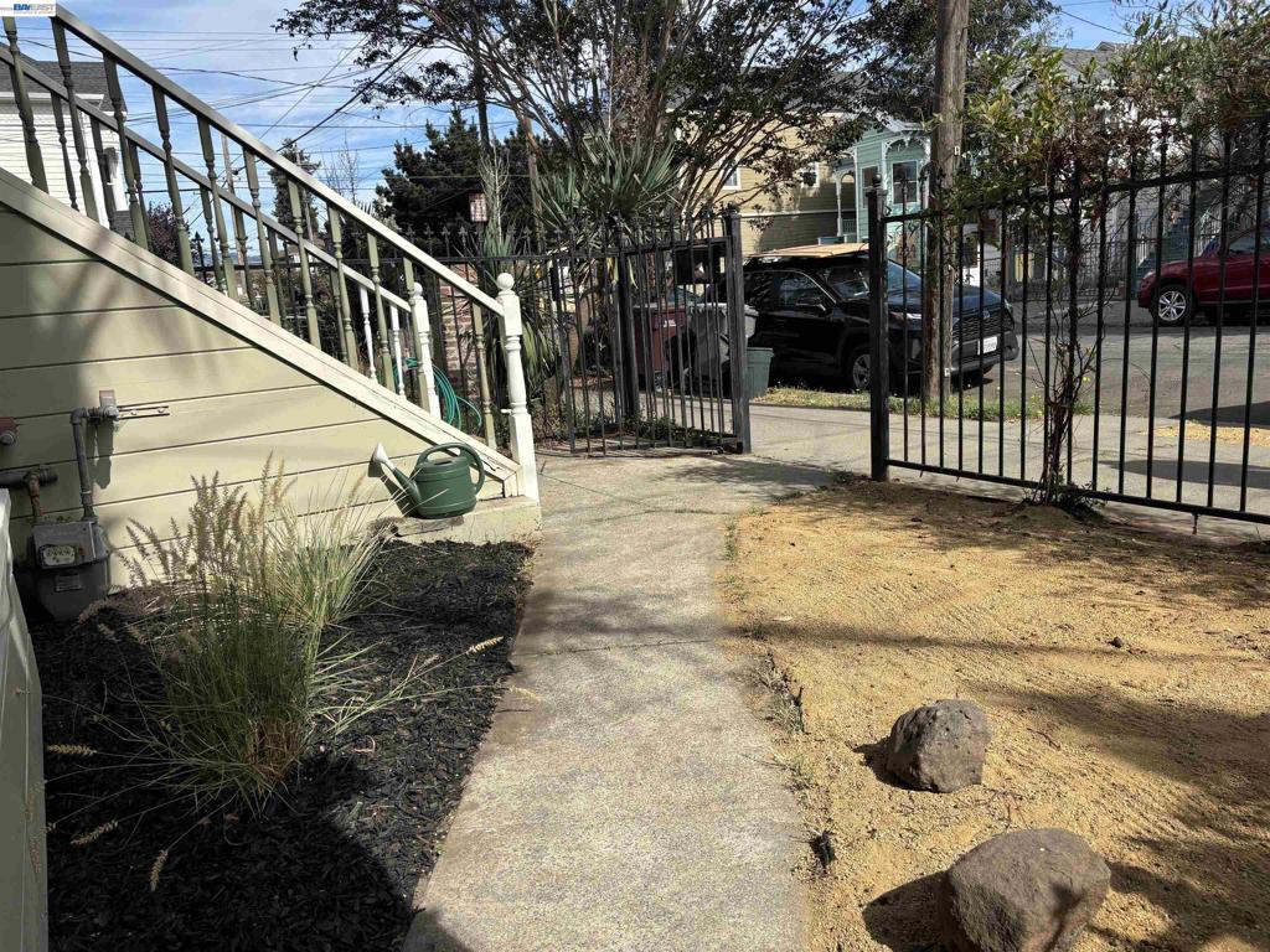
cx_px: 635
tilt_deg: -12.6
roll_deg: +4.0
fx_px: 954
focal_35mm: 26
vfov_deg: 53.1
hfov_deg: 67.3
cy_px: 476
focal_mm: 5.96
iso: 50
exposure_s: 1/2710
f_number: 1.6
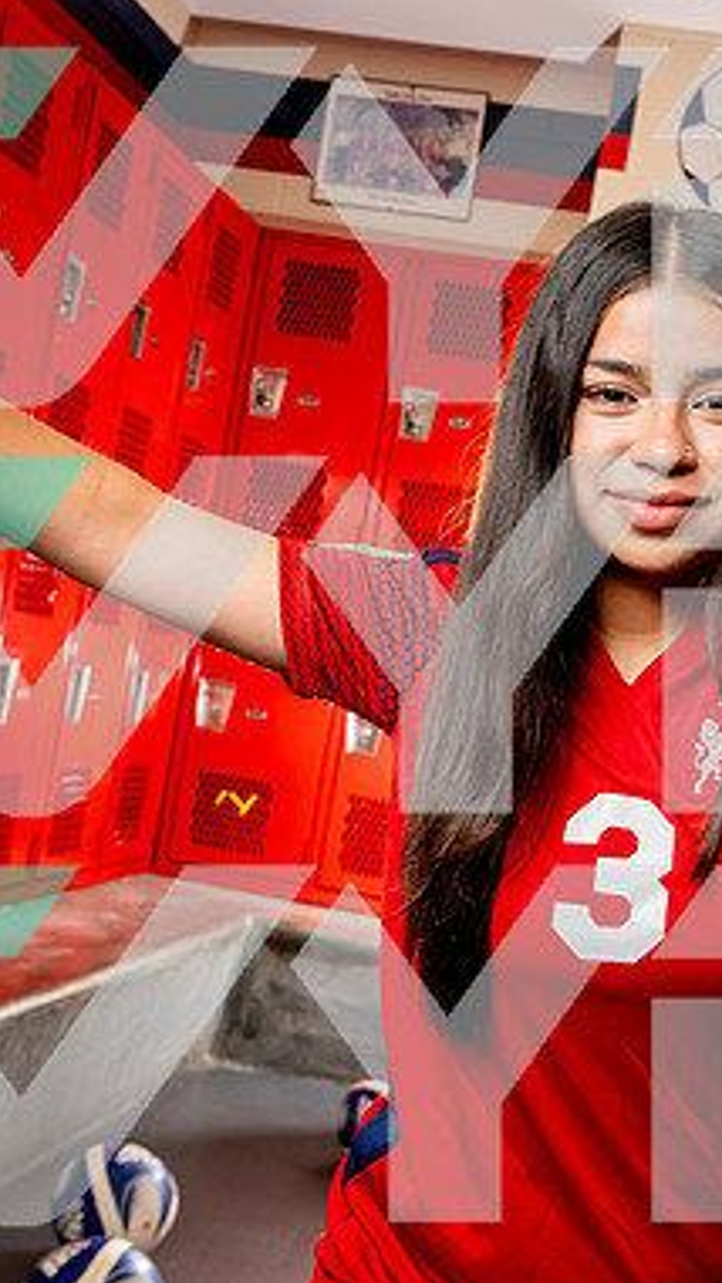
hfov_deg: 21.6
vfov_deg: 37.8
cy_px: 611
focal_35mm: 55
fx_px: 1870
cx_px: 580
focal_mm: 31
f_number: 7.1
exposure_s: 1/250
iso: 400
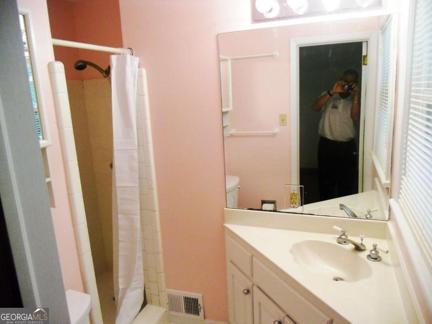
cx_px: 216
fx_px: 337
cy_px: 162
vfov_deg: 51.4
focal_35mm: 27
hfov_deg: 65.3
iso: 400
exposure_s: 1/80
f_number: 3.2
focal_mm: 4.9
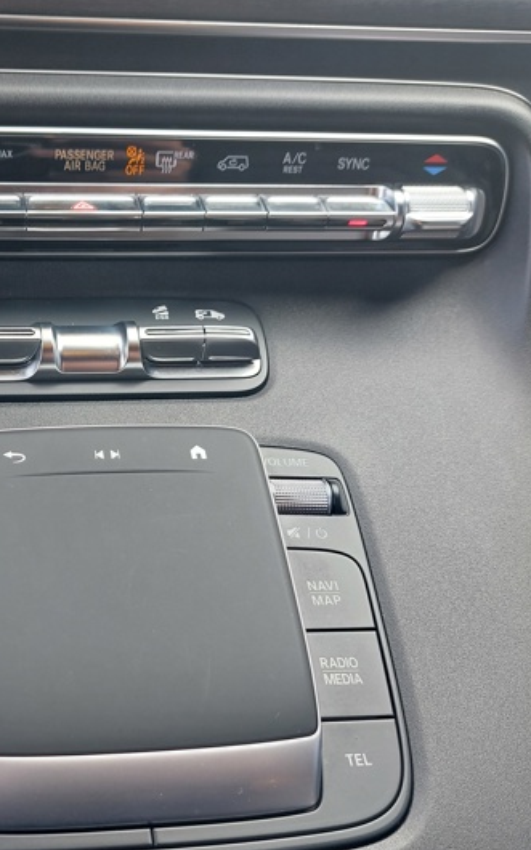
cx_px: 63
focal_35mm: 40
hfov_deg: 30.7
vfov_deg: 49.2
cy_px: 475
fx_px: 927
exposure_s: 1/50
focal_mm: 5.23
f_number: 1.8
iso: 40
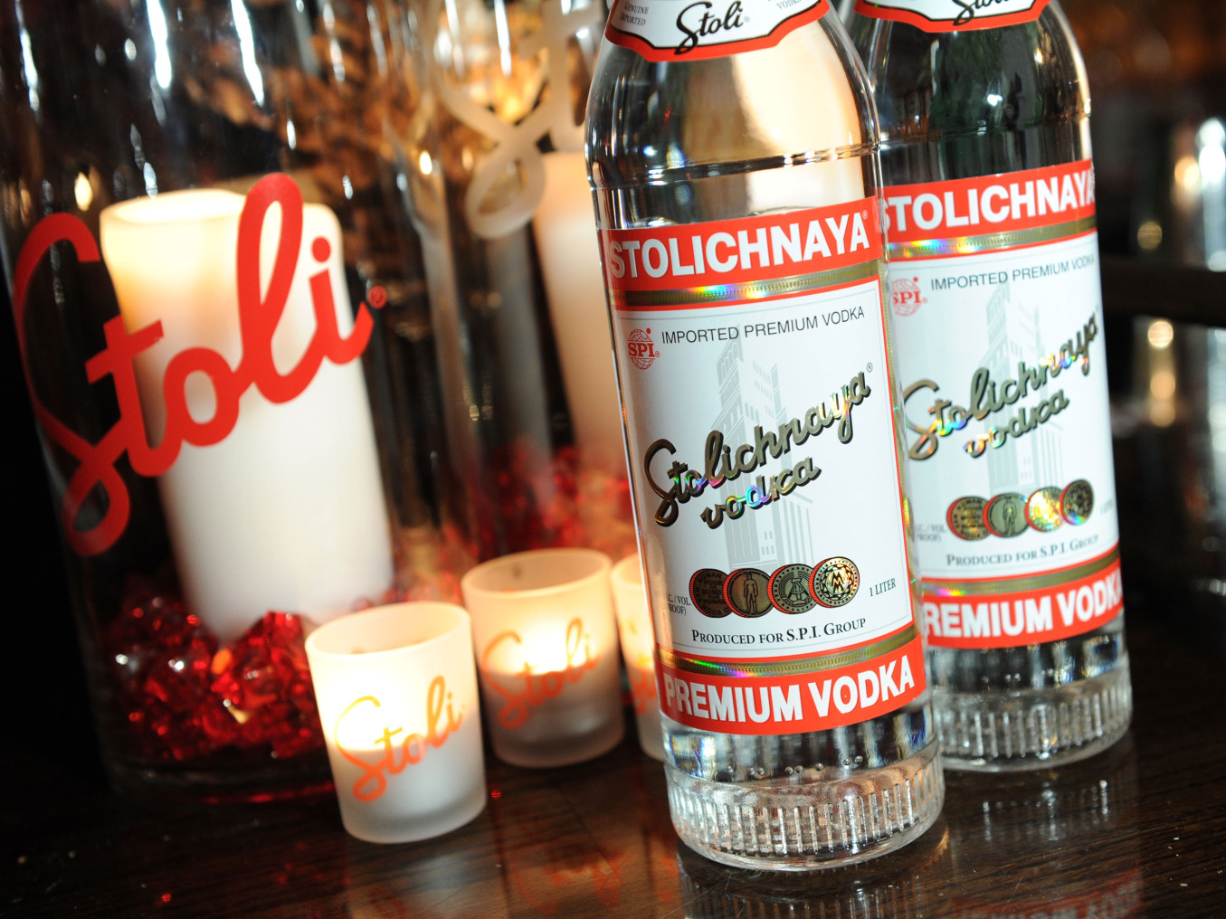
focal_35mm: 49
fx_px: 1735
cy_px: 459
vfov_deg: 29.7
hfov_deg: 38.9
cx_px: 673
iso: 1600
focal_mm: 45
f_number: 3.5
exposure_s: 1/50
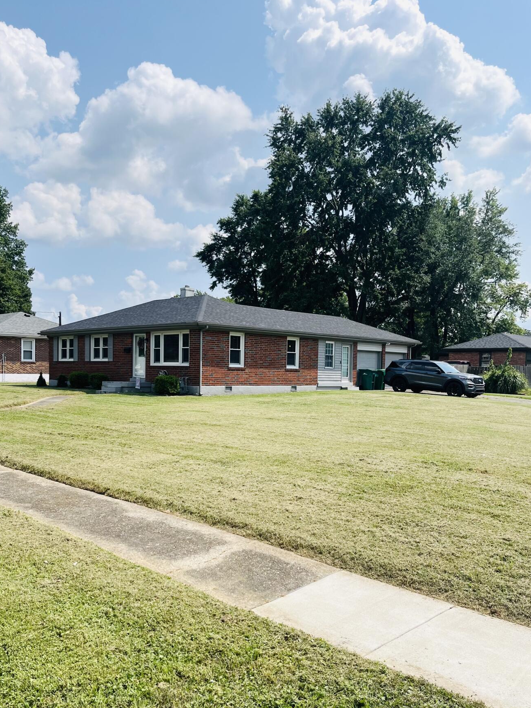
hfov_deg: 46.7
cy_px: 396
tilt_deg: -2.3
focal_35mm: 30
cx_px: 231
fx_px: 614
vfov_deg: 59.8
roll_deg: -0.9
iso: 50
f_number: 1.6
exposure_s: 1/4651
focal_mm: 5.1
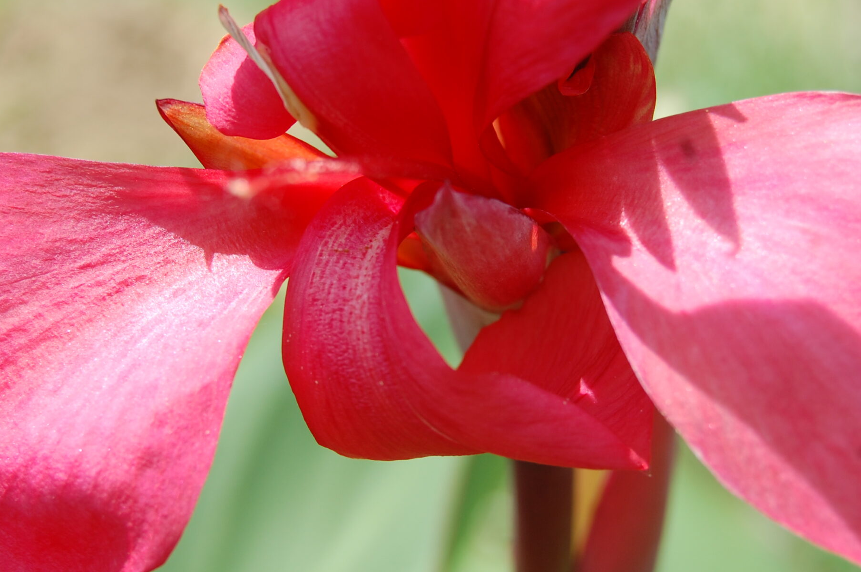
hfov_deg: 17.6
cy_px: 218
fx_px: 2788
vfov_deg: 11.7
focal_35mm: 117
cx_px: 434
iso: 200
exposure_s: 1/200
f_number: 7.1
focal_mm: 55
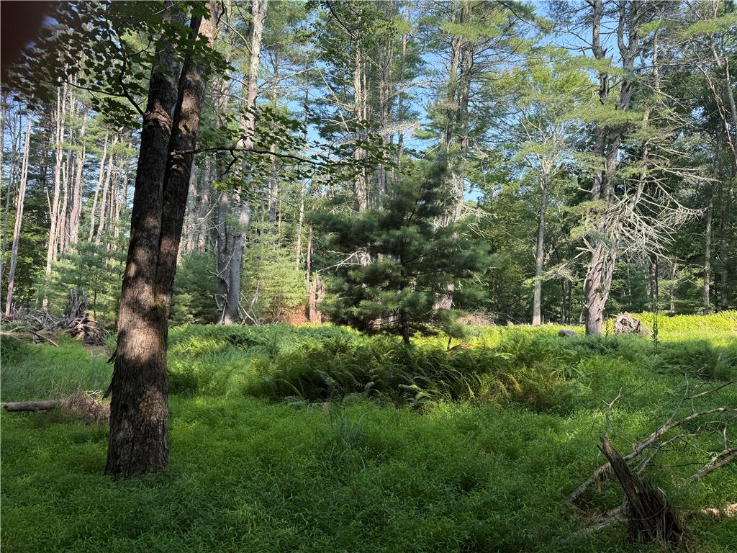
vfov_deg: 56.8
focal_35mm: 24
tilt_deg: +3.8
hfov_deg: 71.6
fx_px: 511
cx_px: 368
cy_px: 276
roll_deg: -3.8
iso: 80
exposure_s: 1/660
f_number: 1.78
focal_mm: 6.76
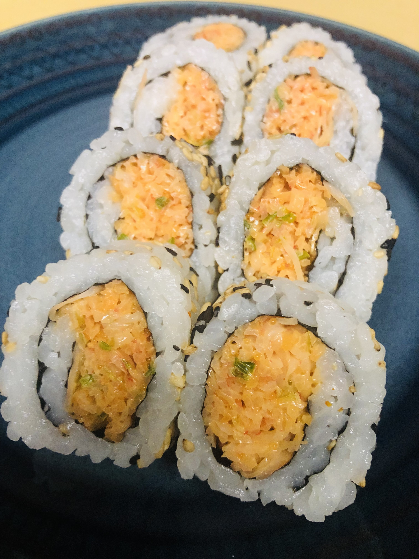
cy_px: 280
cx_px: 210
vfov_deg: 63.4
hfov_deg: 49.7
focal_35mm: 28
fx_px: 452
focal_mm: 4
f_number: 1.8
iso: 64
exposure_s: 1/15
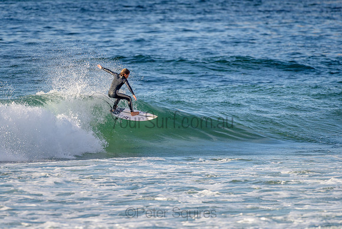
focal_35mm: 613
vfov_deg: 2.2
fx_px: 5824
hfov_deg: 3.4
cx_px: 132
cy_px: 116
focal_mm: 500
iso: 220
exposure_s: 1/1250
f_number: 5.6
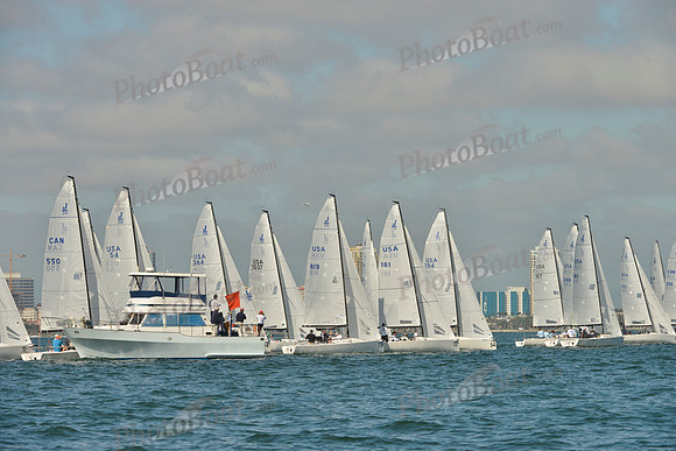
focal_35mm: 200
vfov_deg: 6.9
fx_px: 3756
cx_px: 338
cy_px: 226
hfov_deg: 10.3
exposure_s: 1/800
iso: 280
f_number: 11
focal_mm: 200
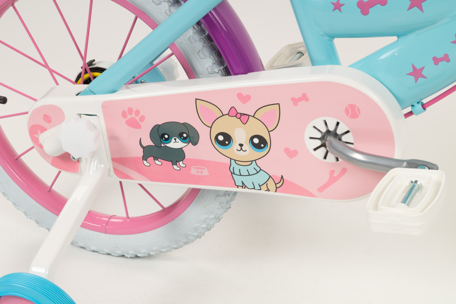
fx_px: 949
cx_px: 228
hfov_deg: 27.0
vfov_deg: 18.2
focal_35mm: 75
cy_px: 152
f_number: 14
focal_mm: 50
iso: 100
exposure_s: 1/125
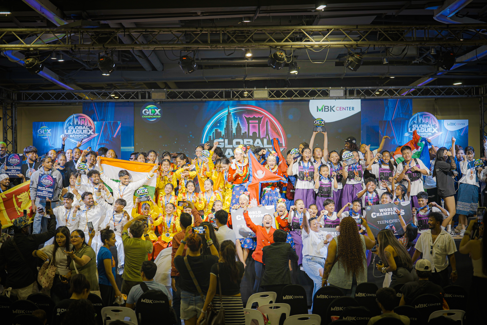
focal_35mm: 70
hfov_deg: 28.8
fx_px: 947
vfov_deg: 19.5
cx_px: 244
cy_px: 162
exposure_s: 1/125
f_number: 2.8
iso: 200
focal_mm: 70
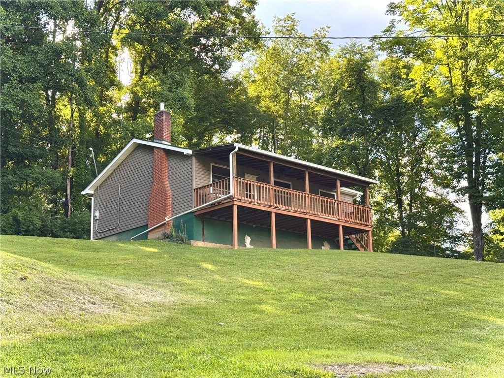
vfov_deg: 30.3
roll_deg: +1.5
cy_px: 189
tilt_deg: +15.2
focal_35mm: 48
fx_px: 699
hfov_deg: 39.7
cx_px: 252
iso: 64
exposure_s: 1/399
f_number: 1.78
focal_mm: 6.76
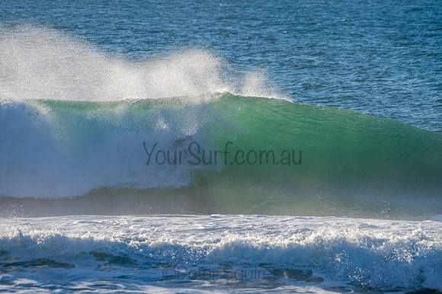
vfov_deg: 2.2
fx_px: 7519
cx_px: 221
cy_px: 147
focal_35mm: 613
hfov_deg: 3.4
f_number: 9
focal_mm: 500
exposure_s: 1/320
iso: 64
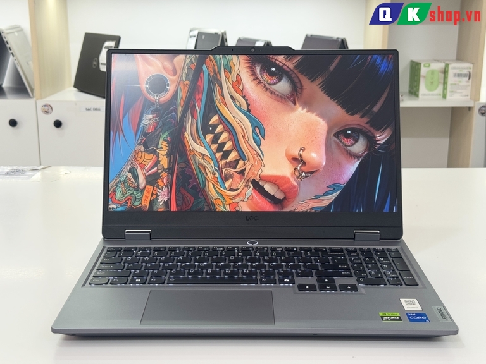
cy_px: 181
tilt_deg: -15.0
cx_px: 248
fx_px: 702
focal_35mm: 50
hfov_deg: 38.2
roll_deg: +0.4
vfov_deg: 29.1
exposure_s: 1/50
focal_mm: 6.76
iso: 50
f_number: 1.78
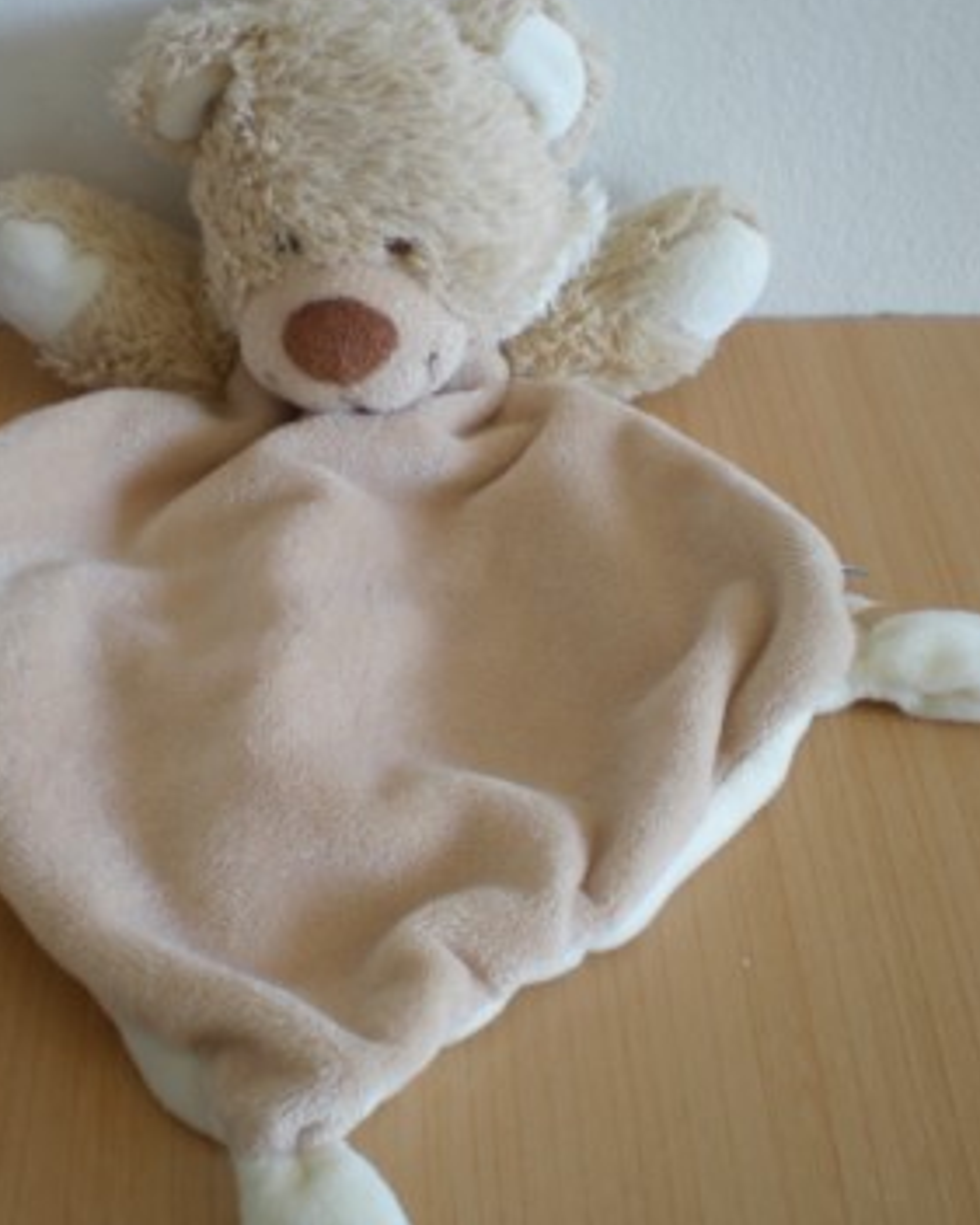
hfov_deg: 27.5
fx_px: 1993
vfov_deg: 34.1
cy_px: 572
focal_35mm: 55
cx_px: 377
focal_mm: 6.3
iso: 64
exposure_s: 1/8.3
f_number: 3.1
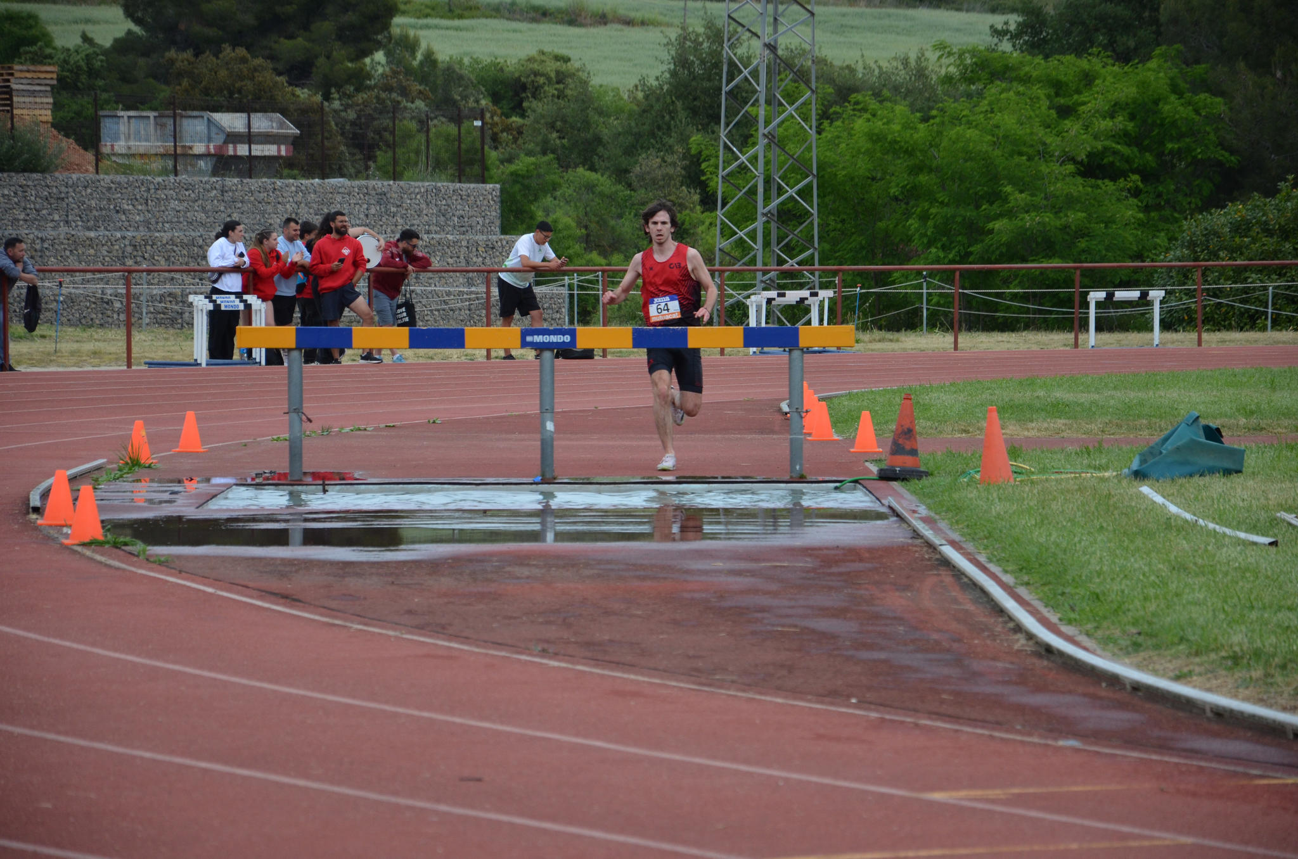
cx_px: 649
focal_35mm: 158
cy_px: 430
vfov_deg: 8.7
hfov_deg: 13.1
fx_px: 5666
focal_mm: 105
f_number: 5.6
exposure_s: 1/1000
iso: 560
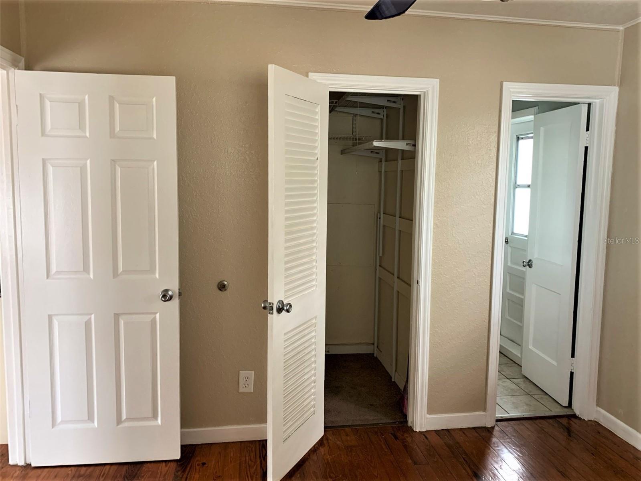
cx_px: 320
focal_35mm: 26
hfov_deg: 67.3
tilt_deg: -5.3
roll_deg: +1.0
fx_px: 481
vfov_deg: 53.1
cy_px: 240
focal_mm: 4.25
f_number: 1.8
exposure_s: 1/60
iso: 200
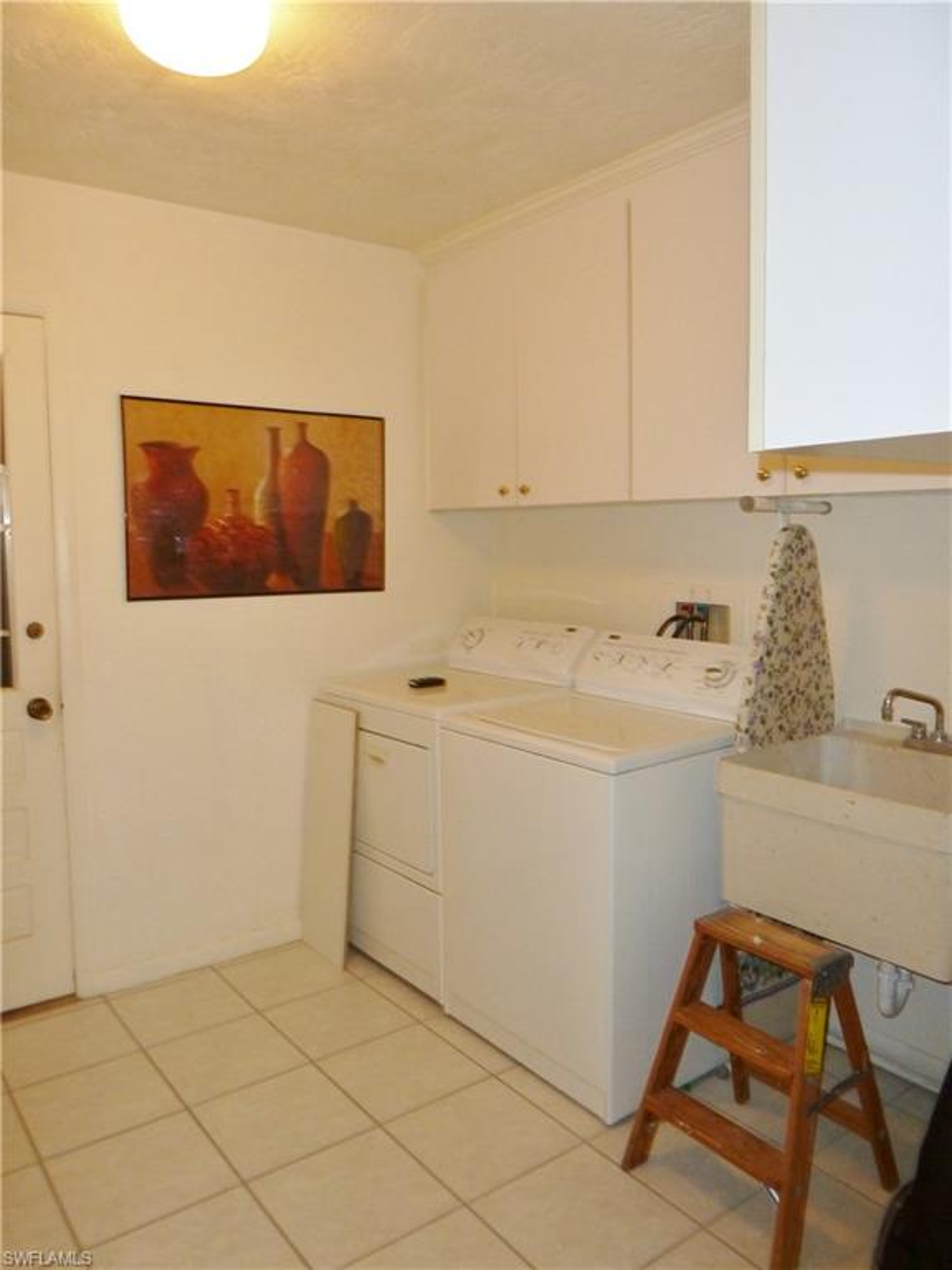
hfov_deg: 54.9
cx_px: 476
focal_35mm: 25
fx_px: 917
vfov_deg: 69.4
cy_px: 635
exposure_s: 1/30
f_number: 3.3
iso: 200
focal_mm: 4.1
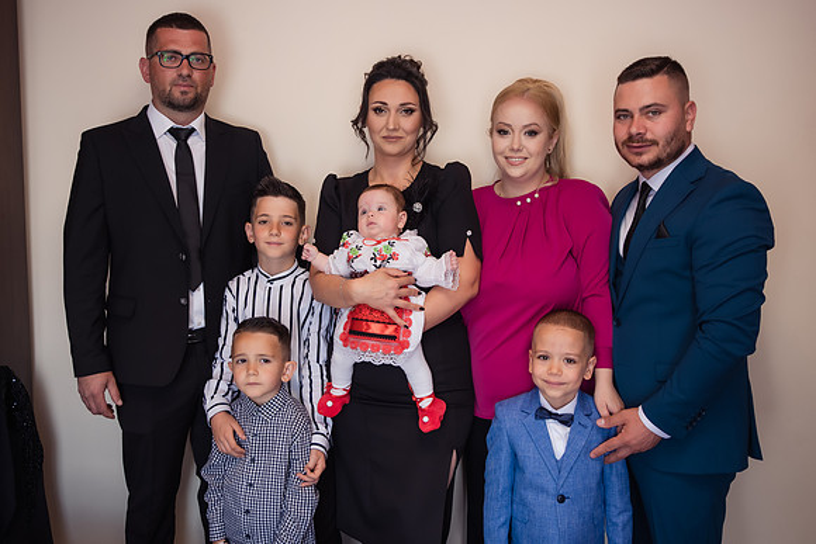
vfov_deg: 37.8
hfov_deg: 54.3
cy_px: 282
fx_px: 795
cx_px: 397
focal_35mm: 35
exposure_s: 1/200
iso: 500
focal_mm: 31
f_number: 2.8
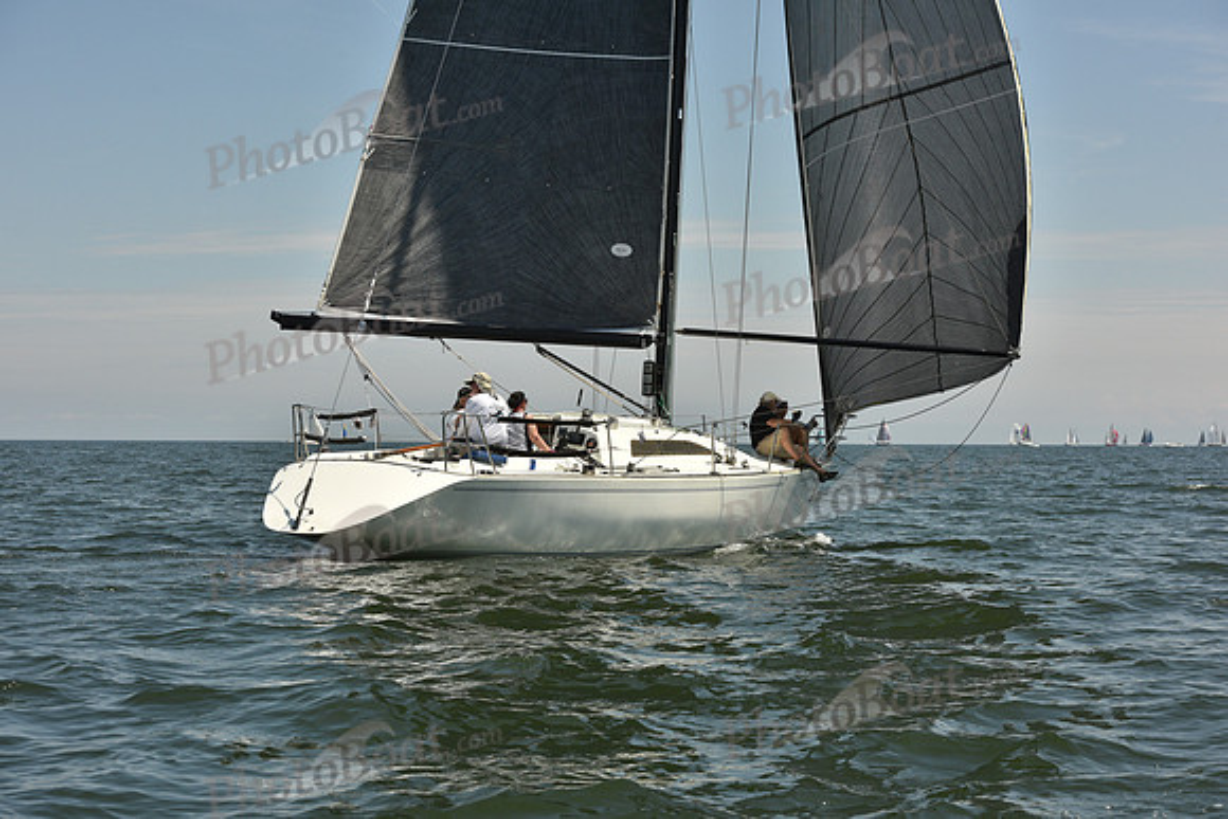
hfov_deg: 28.8
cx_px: 614
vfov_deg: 19.5
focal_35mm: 70
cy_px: 410
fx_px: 2388
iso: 320
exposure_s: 1/1600
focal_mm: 70
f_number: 8
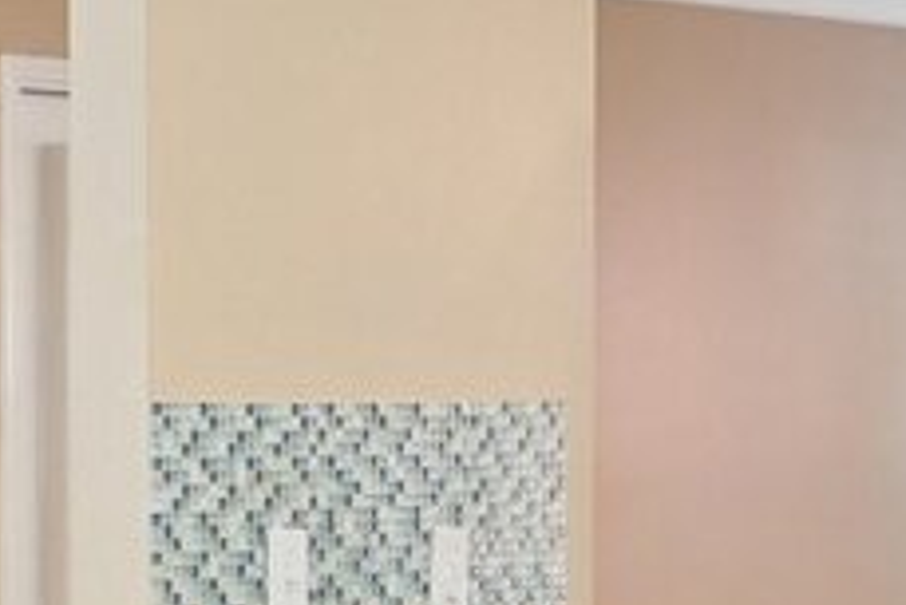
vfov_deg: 11.8
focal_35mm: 117
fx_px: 2934
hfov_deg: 14.3
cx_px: -973
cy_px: 391
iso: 400
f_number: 8
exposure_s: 1/30
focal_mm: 16.5
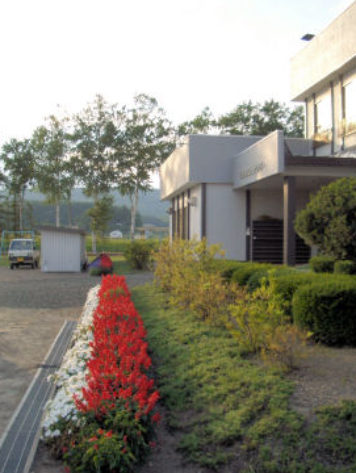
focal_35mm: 41
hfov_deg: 35.2
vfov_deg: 45.7
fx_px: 561
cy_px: 254
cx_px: 183
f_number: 2.6
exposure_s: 1/320
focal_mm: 5.8
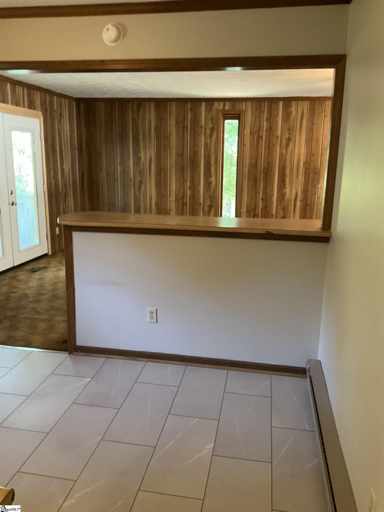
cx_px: 192
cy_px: 256
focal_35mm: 29
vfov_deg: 61.7
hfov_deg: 48.2
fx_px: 429
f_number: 1.8
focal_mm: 3
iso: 250
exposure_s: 1/40
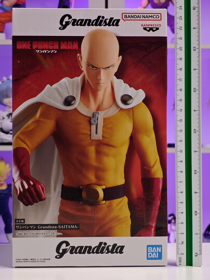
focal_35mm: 80
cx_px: 105
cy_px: 140
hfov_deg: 18.4
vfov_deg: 24.4
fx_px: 647
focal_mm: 7.48
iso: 400
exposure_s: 1/17.3
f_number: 2.4
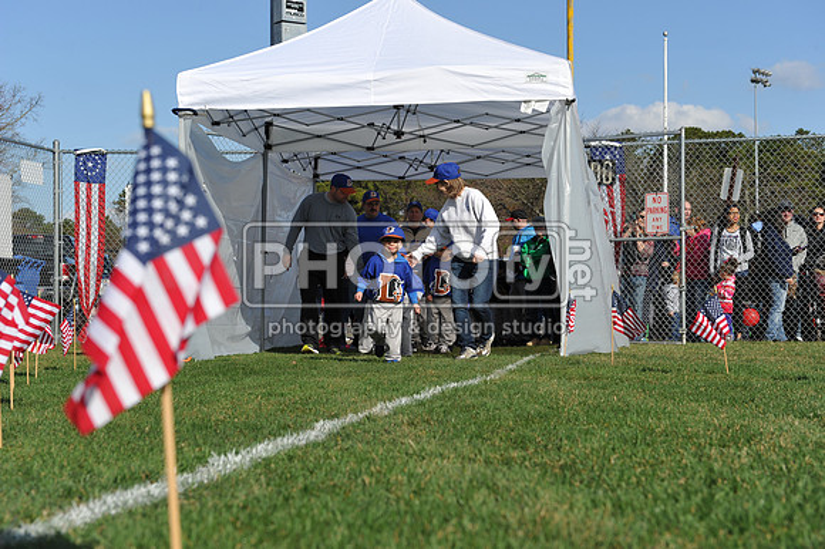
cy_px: 274
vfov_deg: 19.4
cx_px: 412
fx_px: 1603
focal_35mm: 70
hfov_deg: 28.9
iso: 400
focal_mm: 70
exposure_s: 1/1000
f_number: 8
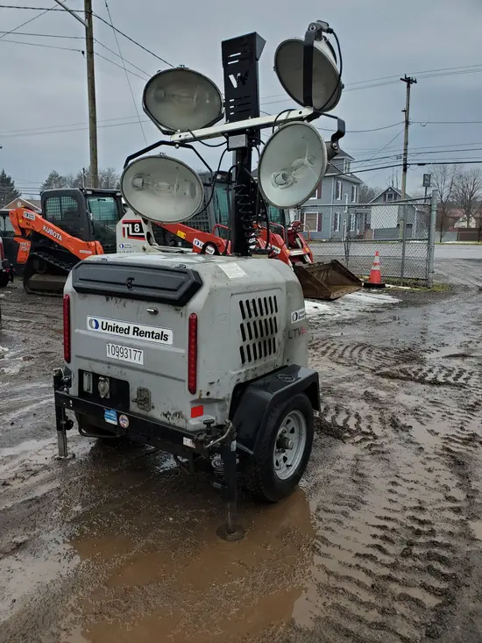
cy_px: 322
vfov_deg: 67.3
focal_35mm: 26
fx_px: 483
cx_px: 241
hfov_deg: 53.1
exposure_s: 1/170
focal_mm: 4.3
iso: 50
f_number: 2.4
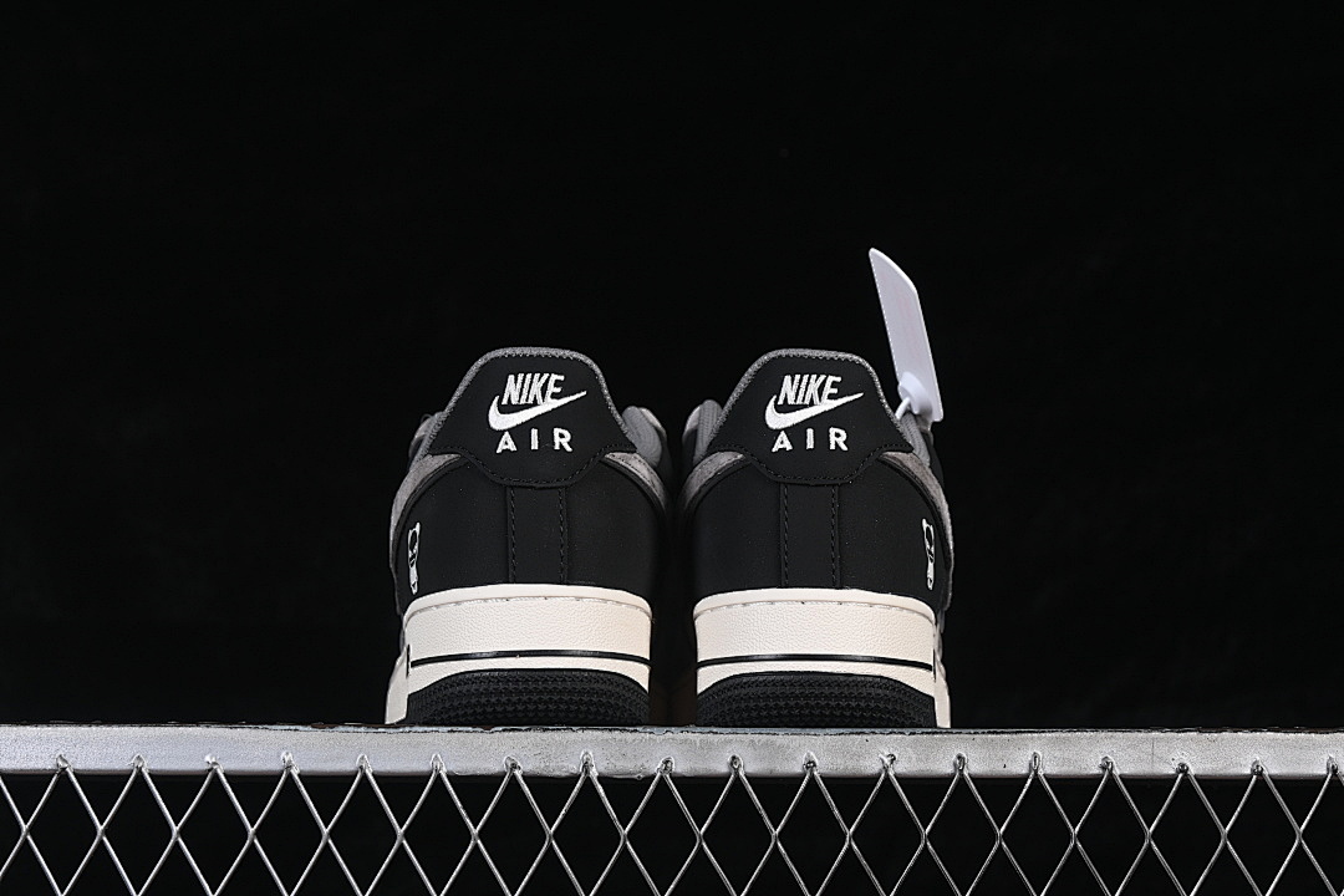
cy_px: 448
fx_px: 2800
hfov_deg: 27.0
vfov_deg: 18.2
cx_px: 672
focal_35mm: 75
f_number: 8
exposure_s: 1/80
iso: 160
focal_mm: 50
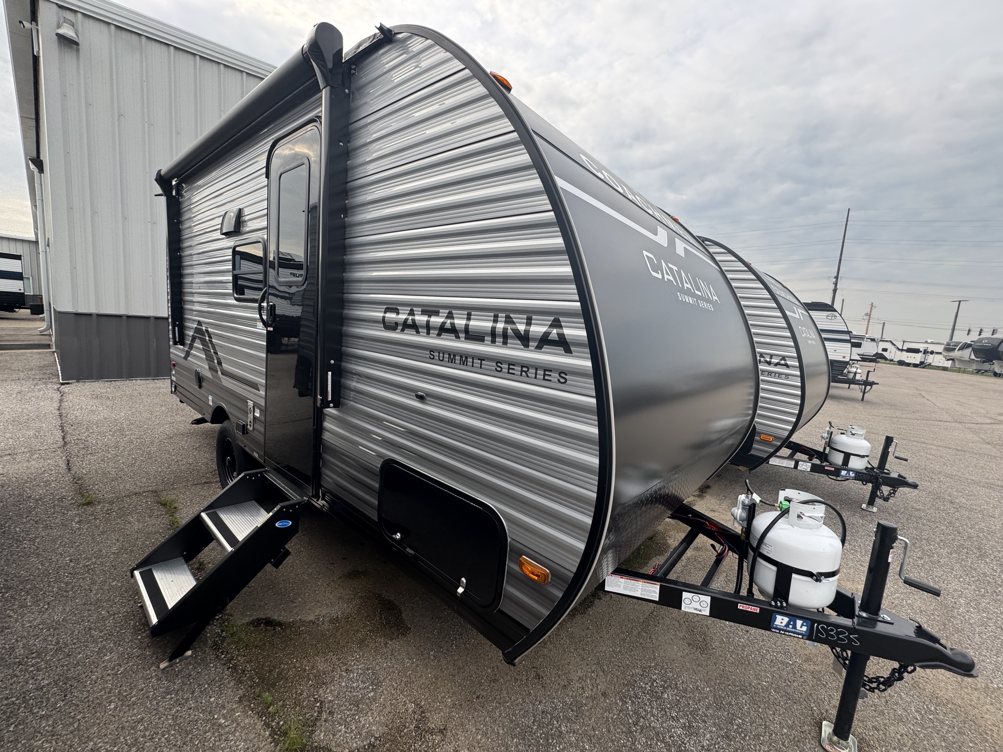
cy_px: 376
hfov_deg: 102.1
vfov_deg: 85.7
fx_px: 406
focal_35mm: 14
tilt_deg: -6.4
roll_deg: -5.1
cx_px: 502
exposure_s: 1/254
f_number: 2.2
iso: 40
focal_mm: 2.22
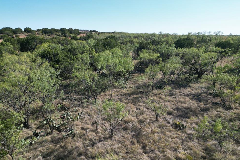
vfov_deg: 49.4
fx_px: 173
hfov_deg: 69.4
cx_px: 123
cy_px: 90
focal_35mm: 26
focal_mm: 6.72
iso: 200
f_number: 1.7
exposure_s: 1/2500
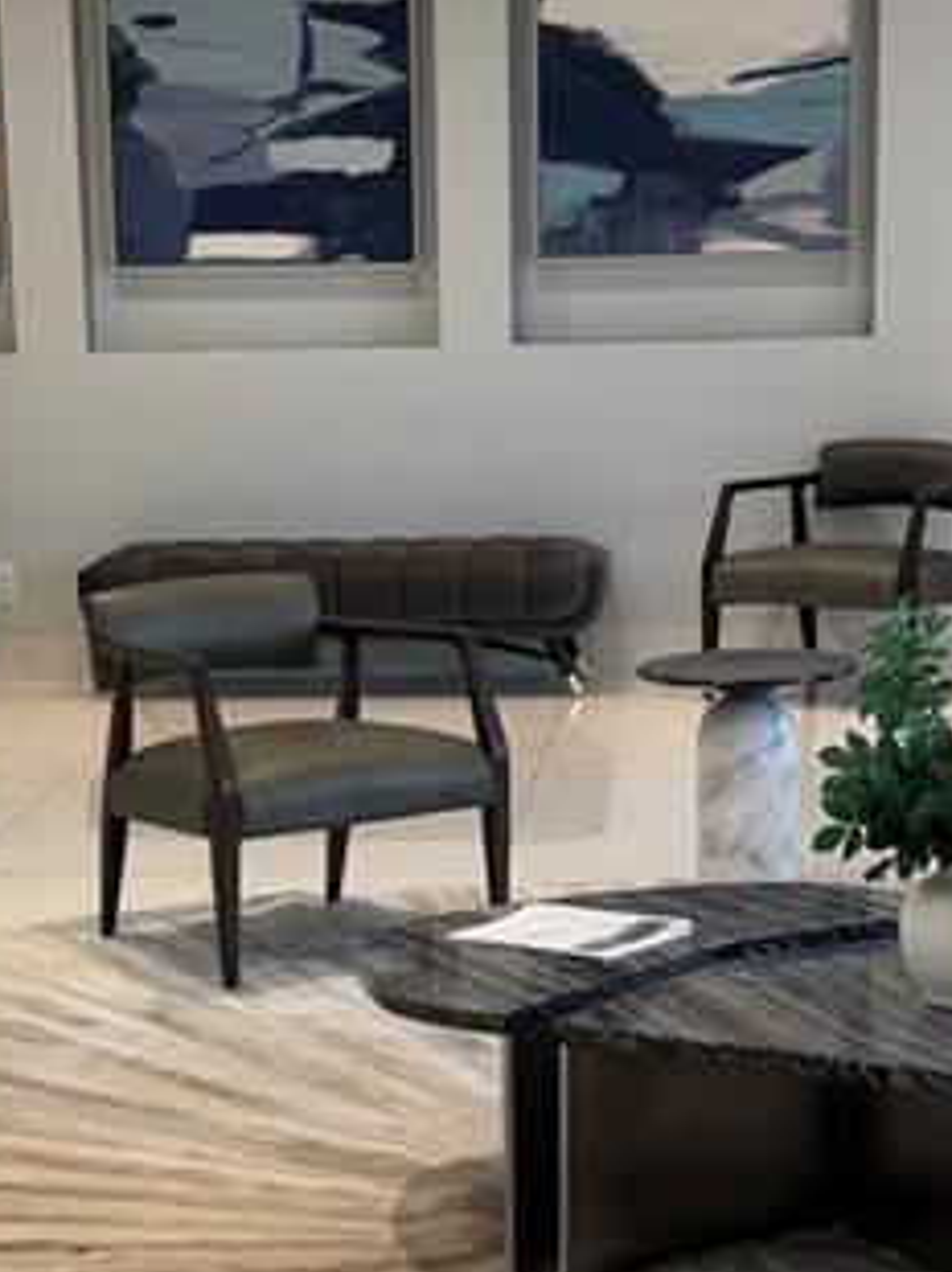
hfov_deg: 15.9
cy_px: 944
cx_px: 414
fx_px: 3415
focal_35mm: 93
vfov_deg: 20.9
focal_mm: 6.76
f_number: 1.78
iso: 125
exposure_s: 1/120
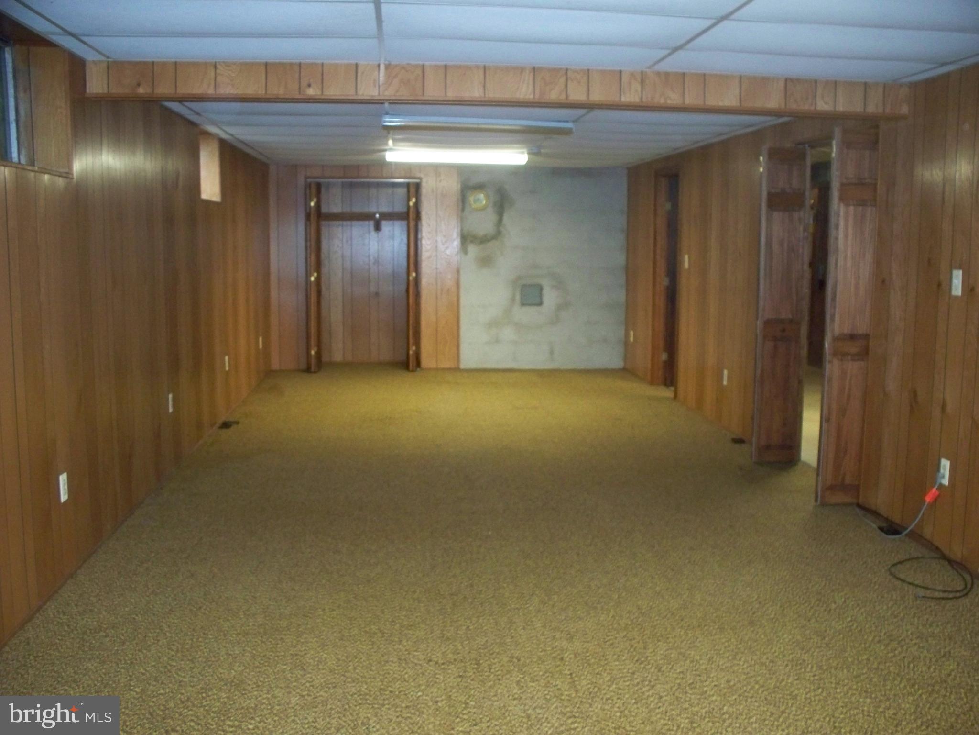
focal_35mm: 36
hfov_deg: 51.4
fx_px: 1018
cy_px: 368
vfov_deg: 39.7
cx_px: 490
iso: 400
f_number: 2.8
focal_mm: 7.54
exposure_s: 1/30
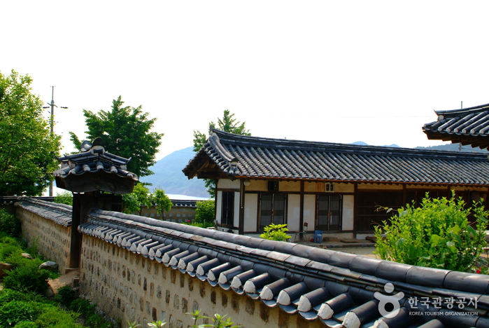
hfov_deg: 46.3
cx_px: 244
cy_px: 164
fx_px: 571
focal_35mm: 42
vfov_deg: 32.0
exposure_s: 1/180
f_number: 6.7
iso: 100
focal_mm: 28
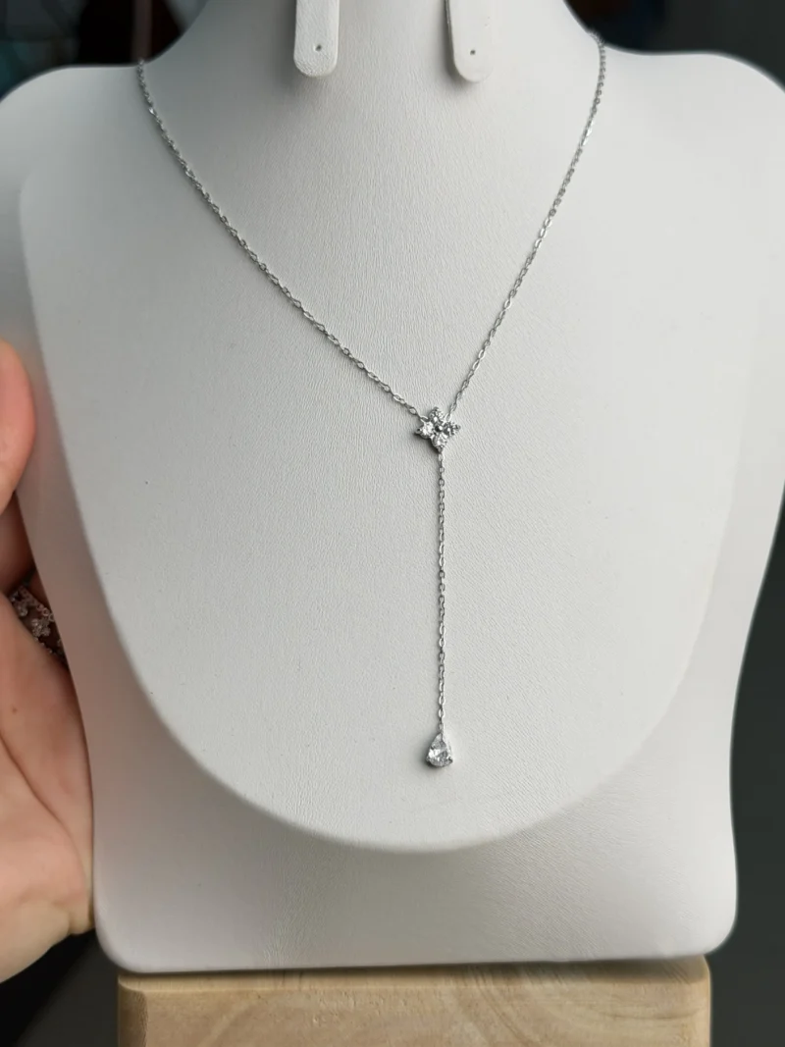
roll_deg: -0.4
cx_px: 392
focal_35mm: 48
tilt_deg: -25.6
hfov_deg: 30.3
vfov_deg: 39.7
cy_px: 524
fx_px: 1452
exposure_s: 1/1980
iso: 100
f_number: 1.78
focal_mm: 6.76
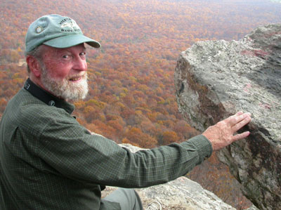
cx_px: 140
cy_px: 105
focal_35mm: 38
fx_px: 308
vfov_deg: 37.6
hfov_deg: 49.0
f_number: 2.6
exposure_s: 1/1082
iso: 100
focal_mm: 7.85
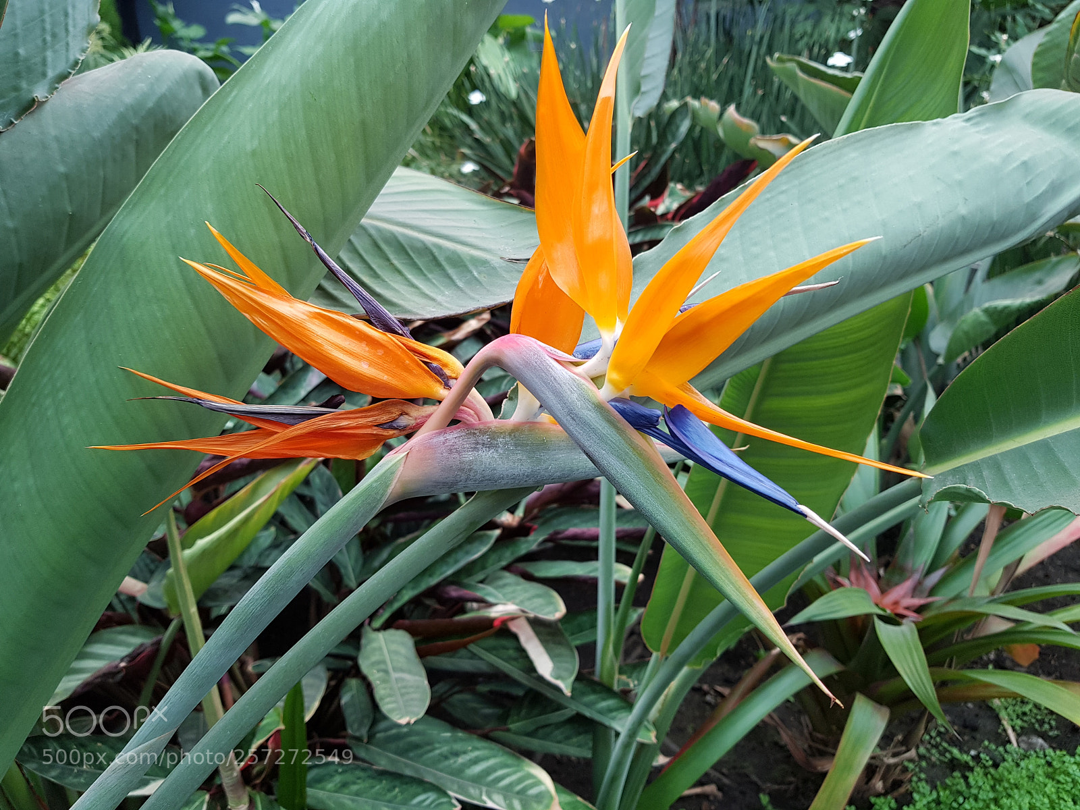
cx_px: 540
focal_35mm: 26
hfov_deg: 67.3
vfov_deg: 53.1
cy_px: 405
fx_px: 811
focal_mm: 4.2
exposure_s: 1/50
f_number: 1.7
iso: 50
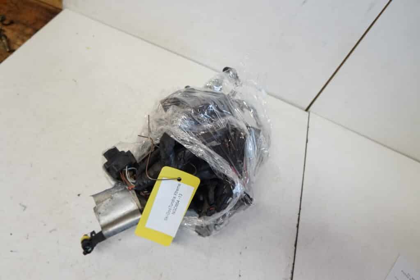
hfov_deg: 67.4
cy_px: 140
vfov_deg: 47.9
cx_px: 210
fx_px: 315
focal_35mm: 27
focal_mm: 18
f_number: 5
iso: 1600
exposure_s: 1/60
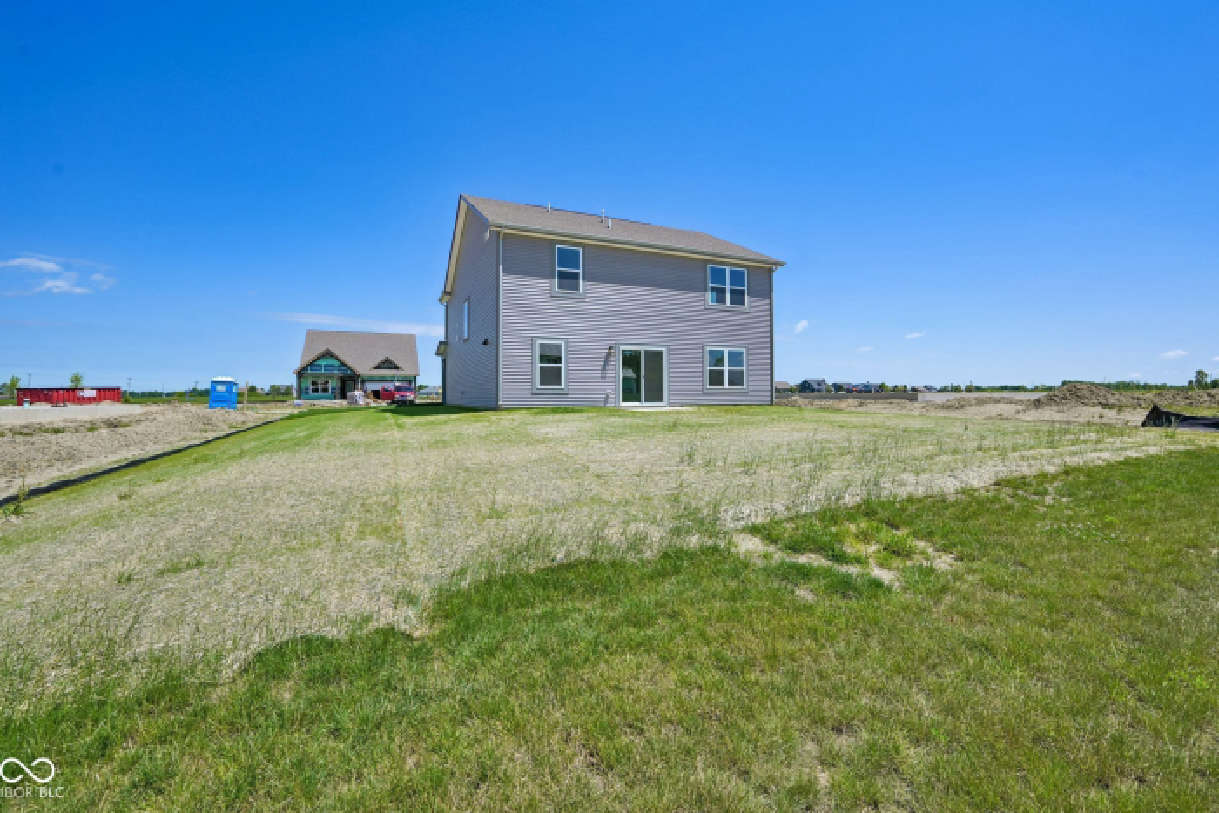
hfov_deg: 100.4
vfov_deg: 77.3
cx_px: 623
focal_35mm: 15
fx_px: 508
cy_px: 380
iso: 100
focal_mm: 14
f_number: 8
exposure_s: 1/400
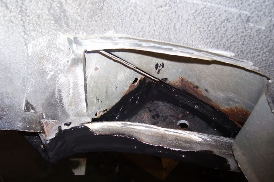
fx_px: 274
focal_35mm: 36
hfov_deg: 53.1
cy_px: 92
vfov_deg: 36.9
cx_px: 137
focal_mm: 5.6
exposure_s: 1/60
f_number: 2.7
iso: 80
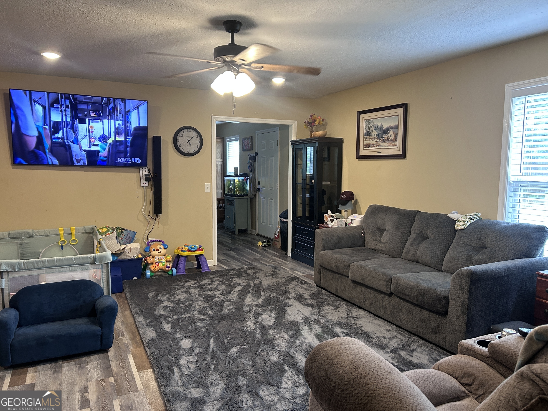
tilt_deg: -5.9
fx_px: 412
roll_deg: +0.1
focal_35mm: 26
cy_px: 206
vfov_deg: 53.1
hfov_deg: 67.3
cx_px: 274
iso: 160
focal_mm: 5.7
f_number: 1.5
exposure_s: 1/60
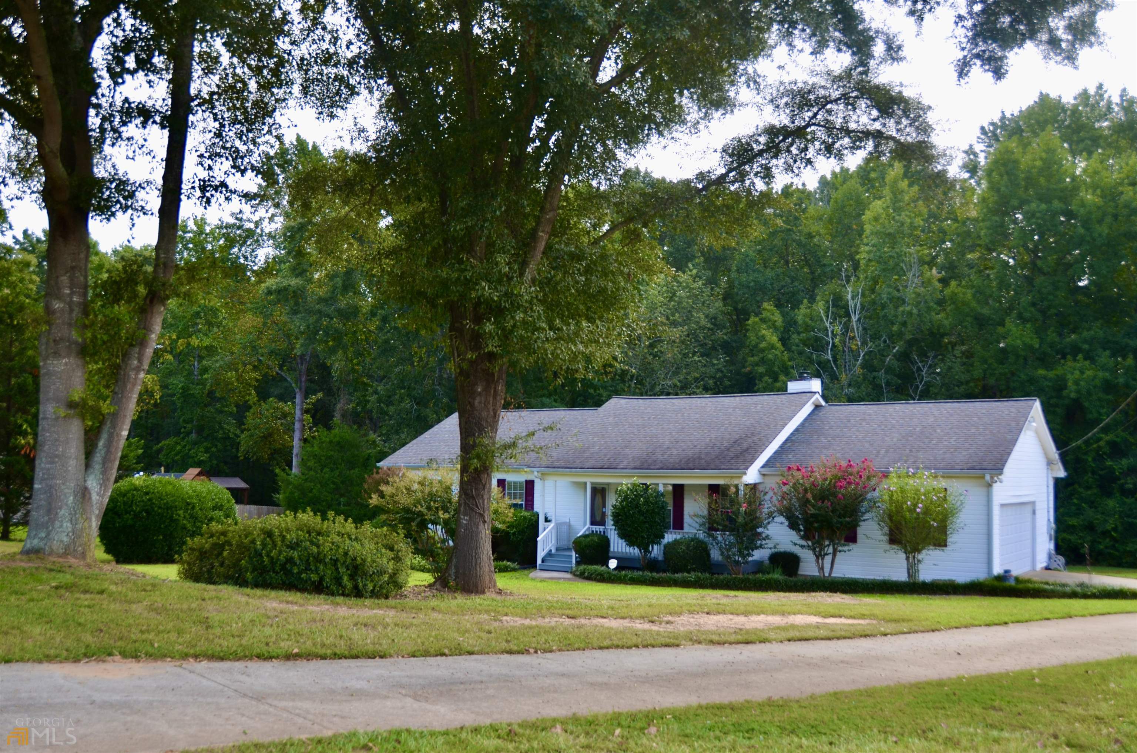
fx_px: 1040
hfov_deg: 57.3
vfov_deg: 39.8
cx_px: 568
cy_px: 376
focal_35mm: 33
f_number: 4
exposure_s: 1/250
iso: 110
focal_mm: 22
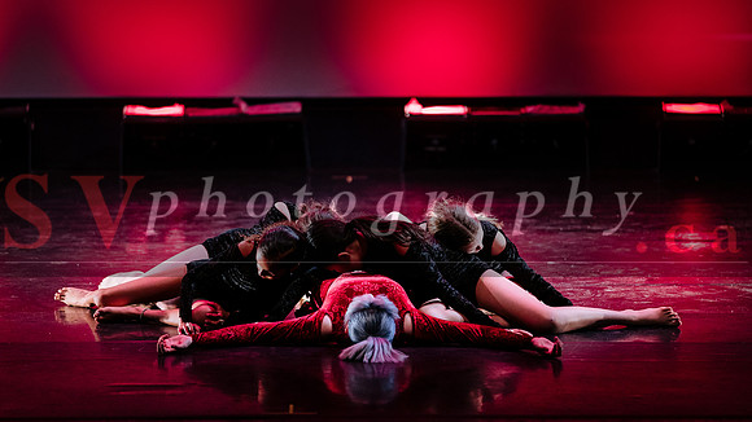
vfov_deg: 6.1
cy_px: 186
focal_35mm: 198
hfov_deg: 10.9
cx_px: 376
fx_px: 3947
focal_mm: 189
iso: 1250
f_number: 2.8
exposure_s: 1/500
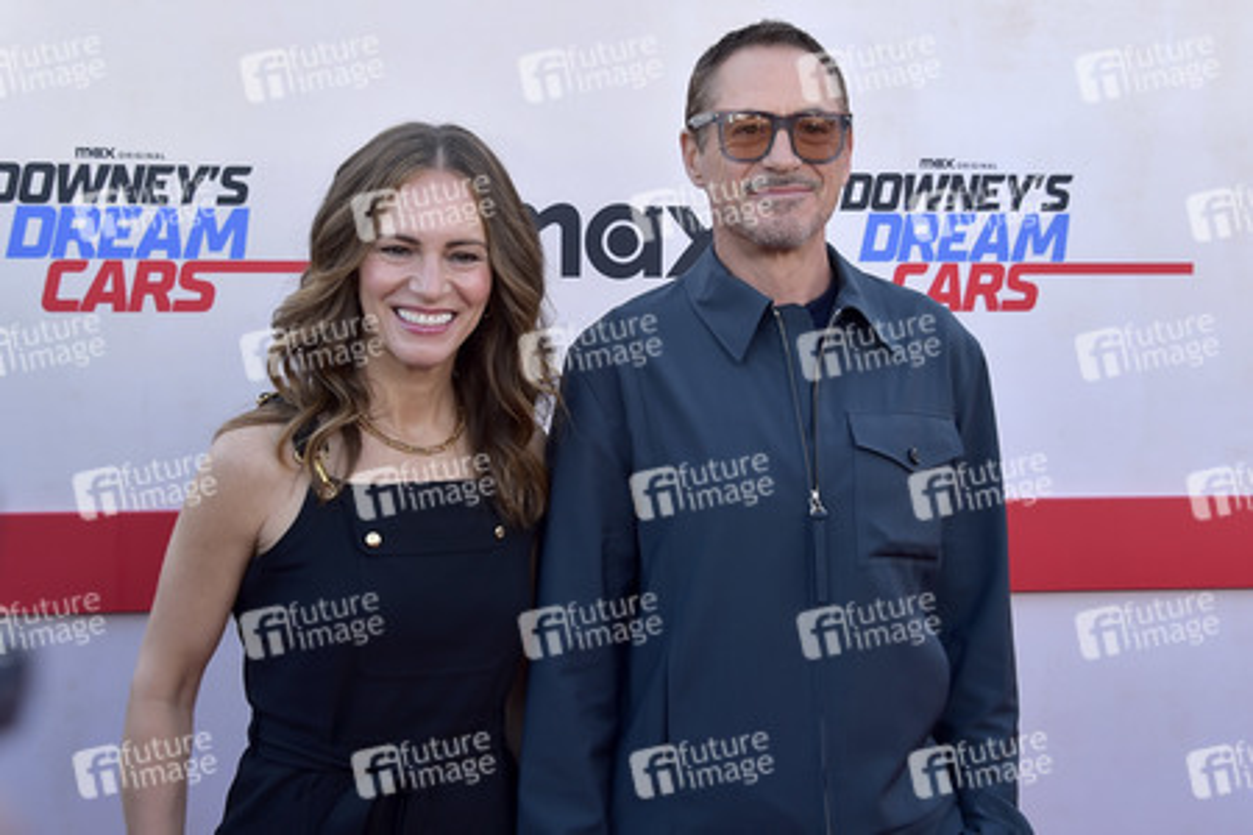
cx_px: 626
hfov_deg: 38.2
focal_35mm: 52
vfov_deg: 26.0
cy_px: 418
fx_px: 1810
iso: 200
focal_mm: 52
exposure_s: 1/250
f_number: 6.3
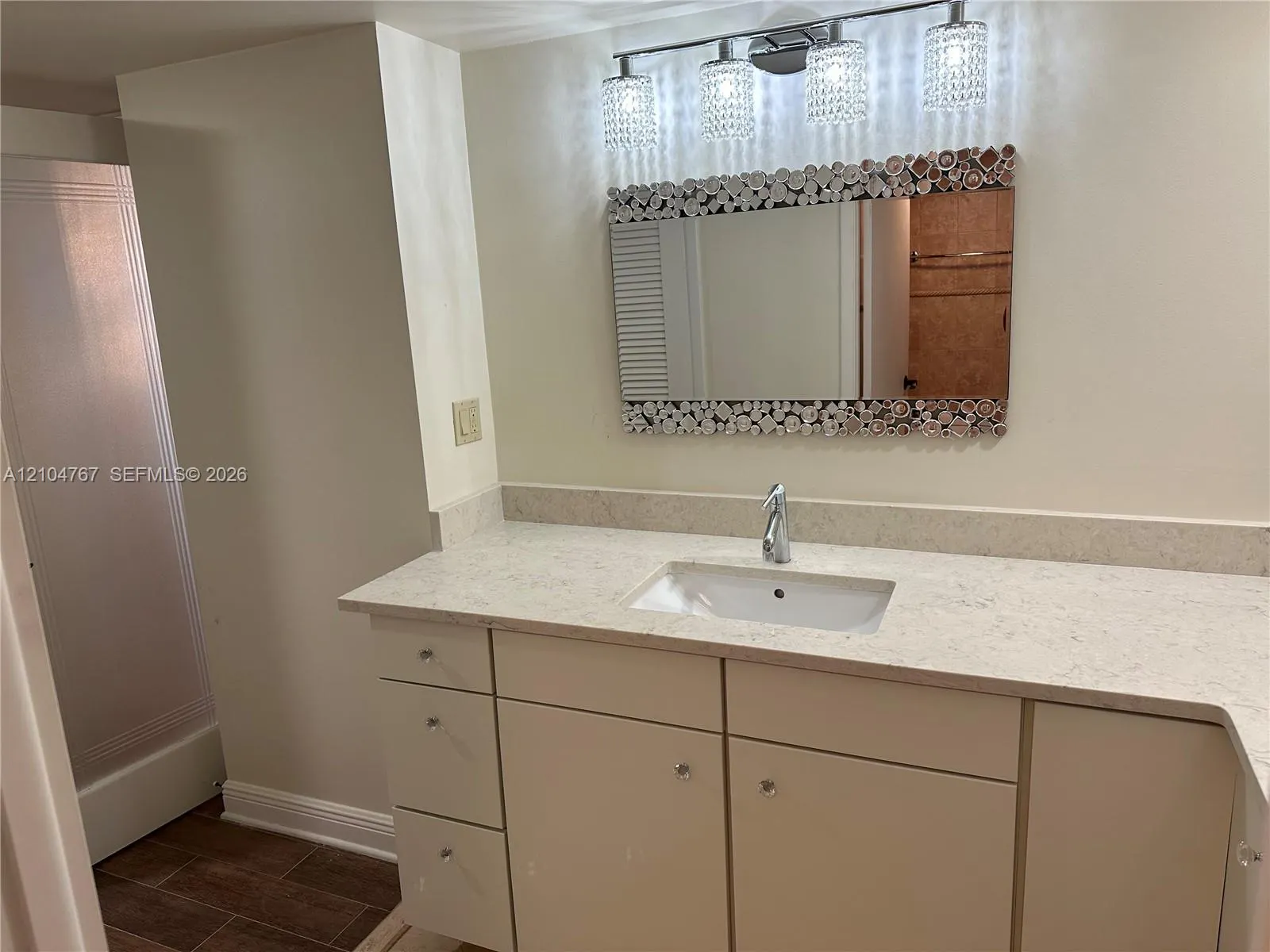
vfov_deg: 56.8
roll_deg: +3.3
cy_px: 476
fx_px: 881
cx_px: 635
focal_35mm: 24
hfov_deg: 71.6
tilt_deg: -12.0
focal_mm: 6.86
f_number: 1.78
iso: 100
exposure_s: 1/120
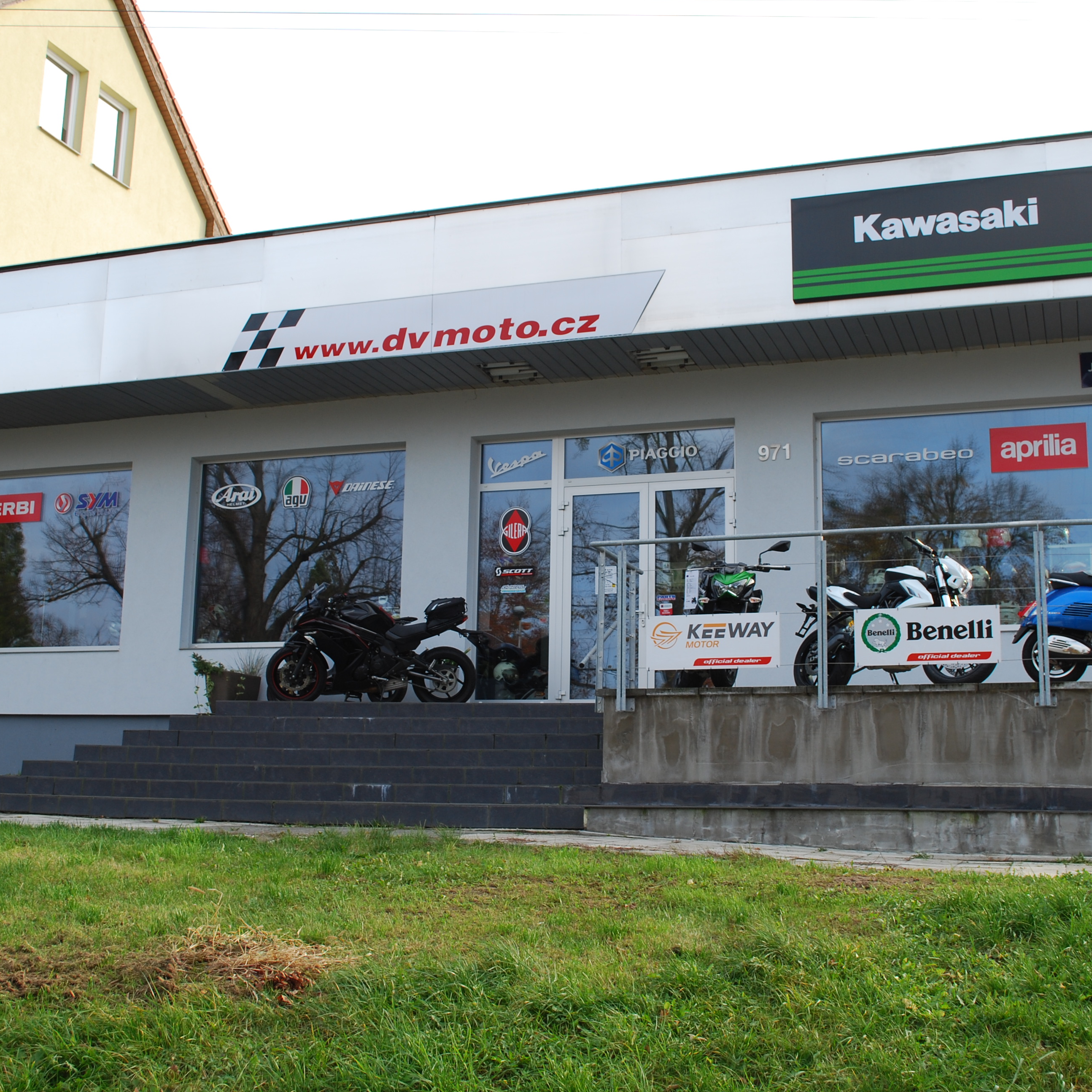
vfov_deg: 40.0
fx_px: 1499
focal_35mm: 42
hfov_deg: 40.0
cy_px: 546
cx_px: 583
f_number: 5.6
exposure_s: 1/125
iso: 110
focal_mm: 22
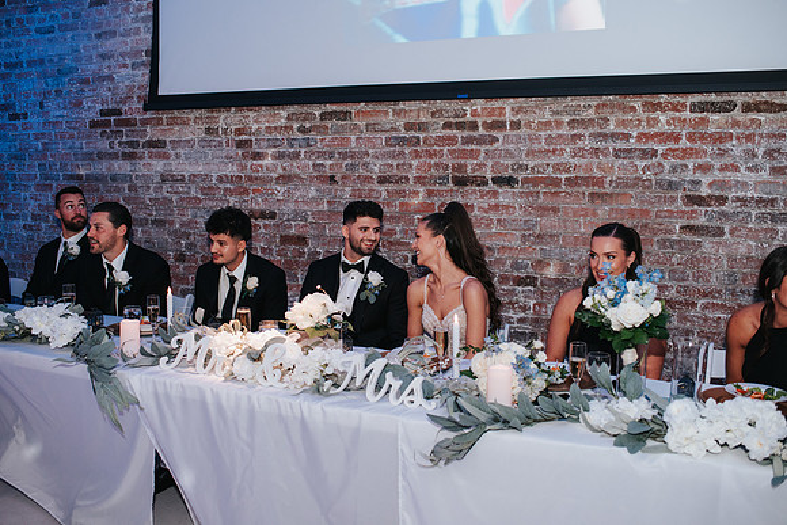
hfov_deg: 54.4
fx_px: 765
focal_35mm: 35
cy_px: 262
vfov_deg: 37.9
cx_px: 394
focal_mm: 35
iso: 1000
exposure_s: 1/200
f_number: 2.8
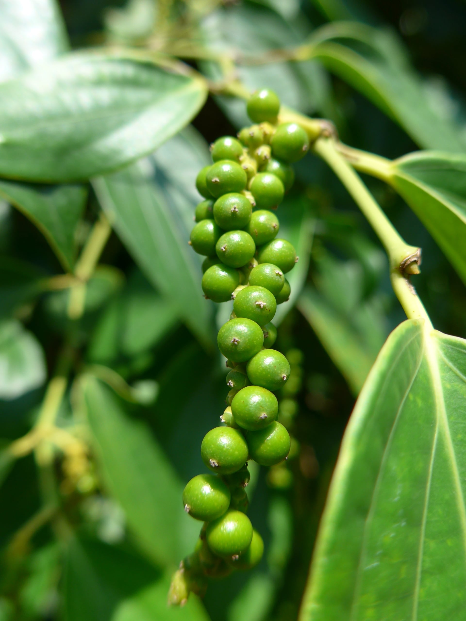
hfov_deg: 48.2
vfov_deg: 61.7
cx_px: 233
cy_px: 310
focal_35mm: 29
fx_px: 521
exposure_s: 1/640
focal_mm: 6
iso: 80
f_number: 2.8
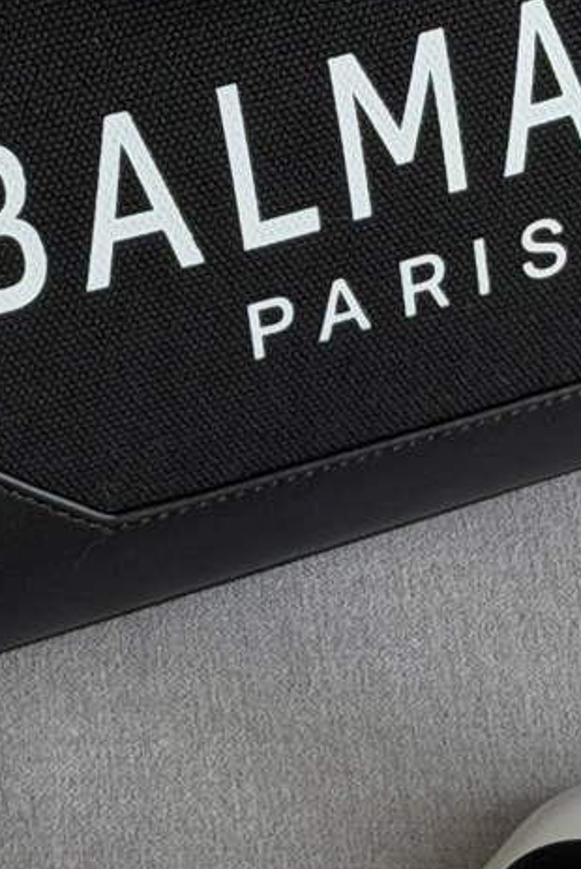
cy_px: -97
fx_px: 5197
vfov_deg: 9.5
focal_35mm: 215
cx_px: 240
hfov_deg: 6.4
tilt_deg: -48.8
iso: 50
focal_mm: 6.76
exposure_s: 1/166
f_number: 1.78
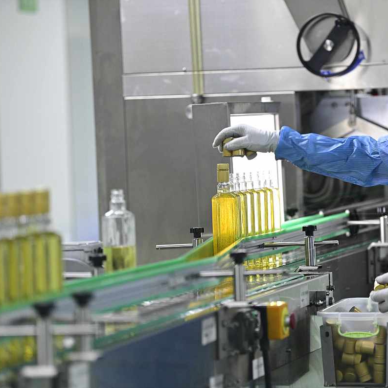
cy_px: 195
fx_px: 2283
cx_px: 272
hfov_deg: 9.7
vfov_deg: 9.7
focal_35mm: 180
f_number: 2.8
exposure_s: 1/125
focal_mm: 140
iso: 2000
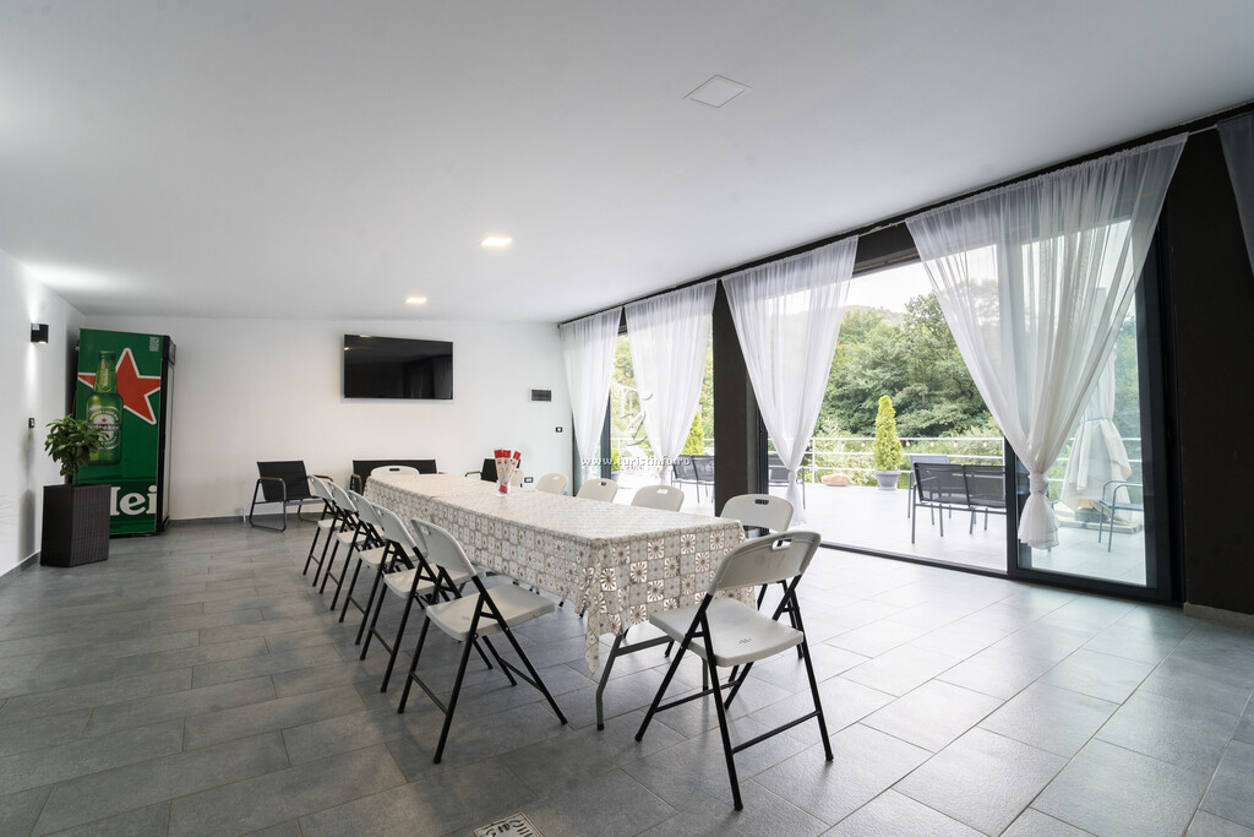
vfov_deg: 73.8
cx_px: 627
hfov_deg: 96.7
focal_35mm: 16
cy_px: 418
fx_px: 557
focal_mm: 16
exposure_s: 1/60
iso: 640
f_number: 9
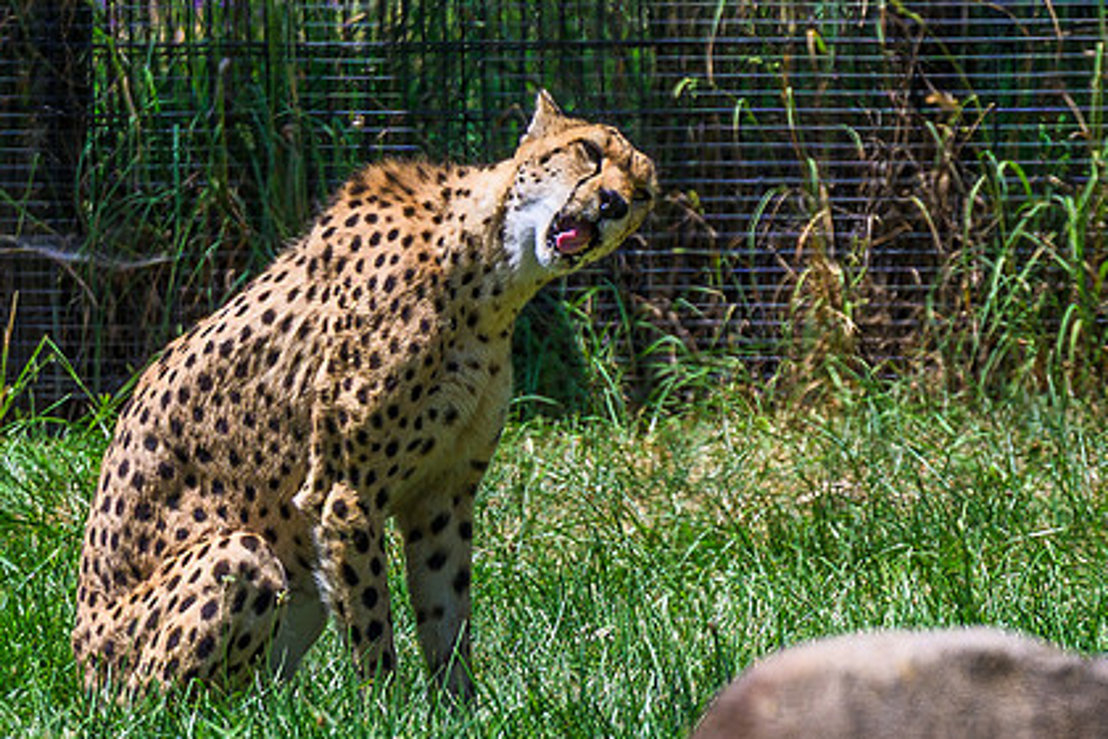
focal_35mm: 922
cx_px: 442
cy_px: 705
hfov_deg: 2.2
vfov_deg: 1.5
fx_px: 28375
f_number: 2.8
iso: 100
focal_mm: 200
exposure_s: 1/1250
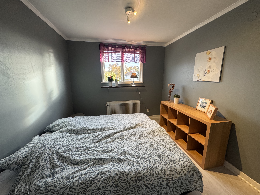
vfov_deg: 85.7
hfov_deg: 102.1
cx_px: 130
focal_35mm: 14
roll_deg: +0.1
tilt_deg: -10.7
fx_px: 105
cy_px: 98
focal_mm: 2.22
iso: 250
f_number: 2.2
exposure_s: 1/99
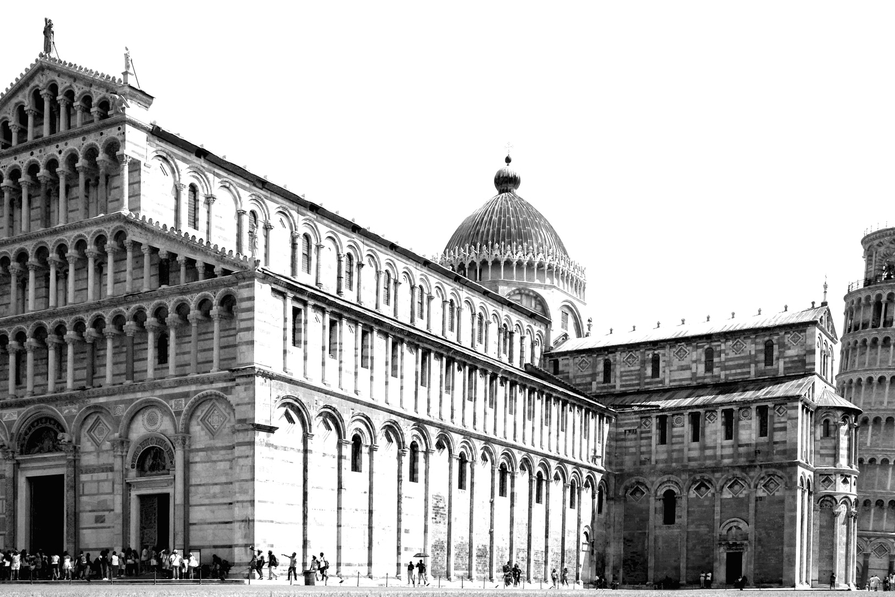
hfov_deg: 44.5
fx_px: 1094
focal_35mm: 44
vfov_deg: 30.5
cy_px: 281
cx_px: 435
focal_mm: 20
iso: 100
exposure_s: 1/200
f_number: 11
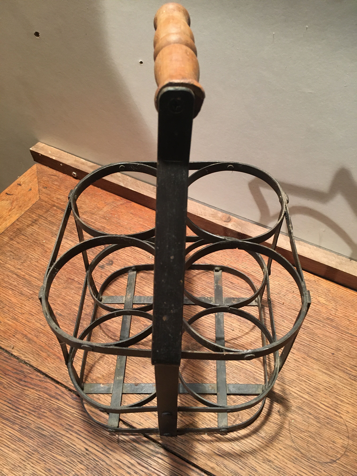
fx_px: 399
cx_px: 178
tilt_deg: -49.0
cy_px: 238
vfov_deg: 61.7
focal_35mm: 29
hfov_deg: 48.2
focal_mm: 4.15
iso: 200
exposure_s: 1/33
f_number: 2.2
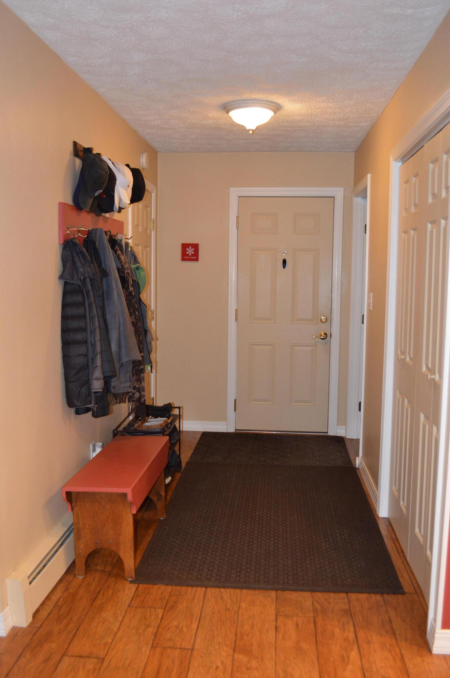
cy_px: 339
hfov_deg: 39.9
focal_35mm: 33
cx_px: 225
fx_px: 620
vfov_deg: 57.3
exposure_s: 1/60
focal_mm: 22
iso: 1250
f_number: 4
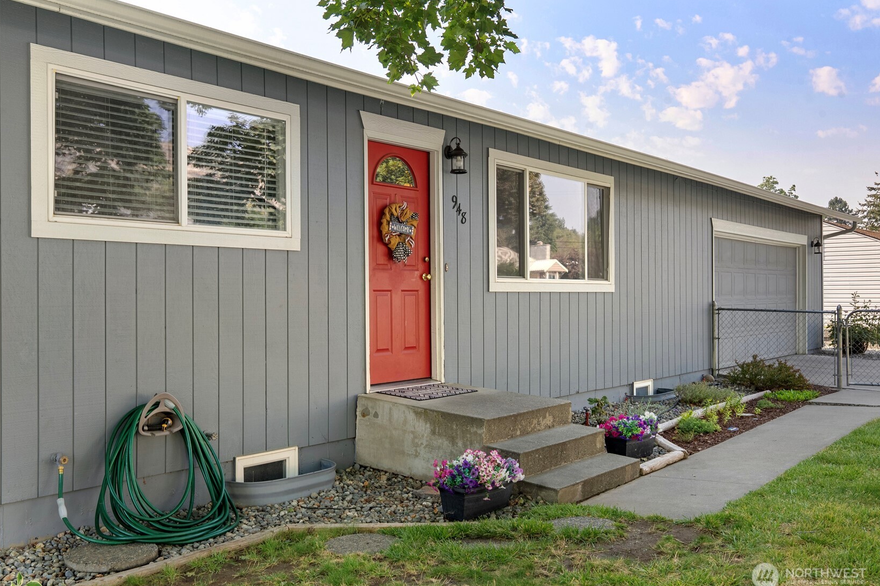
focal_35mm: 34
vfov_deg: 39.3
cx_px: 429
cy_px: 294
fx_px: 822
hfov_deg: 56.3
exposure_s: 1/15
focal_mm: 32.6
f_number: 8
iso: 400
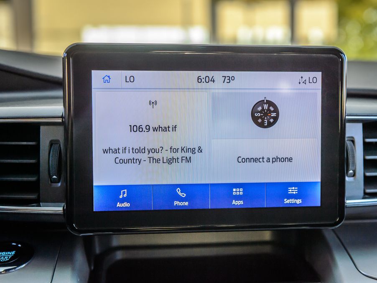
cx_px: 207
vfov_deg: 30.3
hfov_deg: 39.6
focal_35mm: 48
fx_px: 523
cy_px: 142
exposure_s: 1/100
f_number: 4
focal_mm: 44
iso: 400
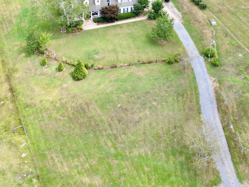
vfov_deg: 25.6
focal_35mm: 54
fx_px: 388
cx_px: 113
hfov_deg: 35.5
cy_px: -4
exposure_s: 1/725
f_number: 1.7
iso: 100
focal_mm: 6.72
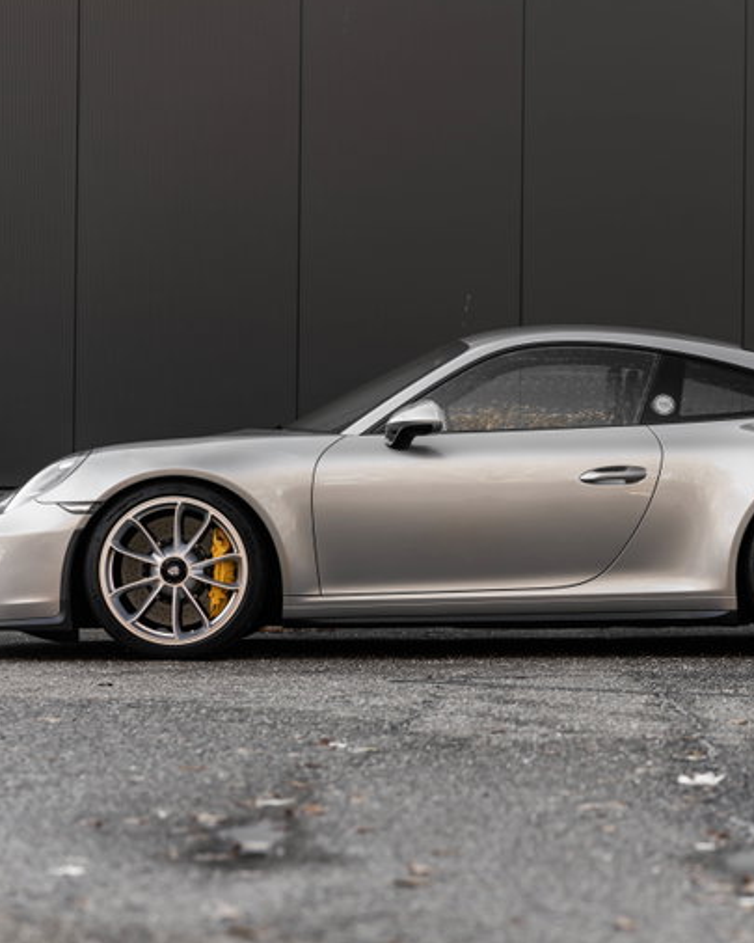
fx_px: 3374
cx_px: 536
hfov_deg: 12.7
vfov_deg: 15.9
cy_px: 468
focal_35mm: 121
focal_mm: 85
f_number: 3.2
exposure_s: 1/125
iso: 250
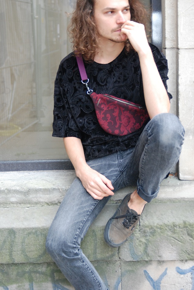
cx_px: 97
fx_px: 605
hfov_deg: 18.2
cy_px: 145
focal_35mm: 75
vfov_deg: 27.0
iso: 800
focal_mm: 50
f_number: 4.5
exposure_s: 1/80
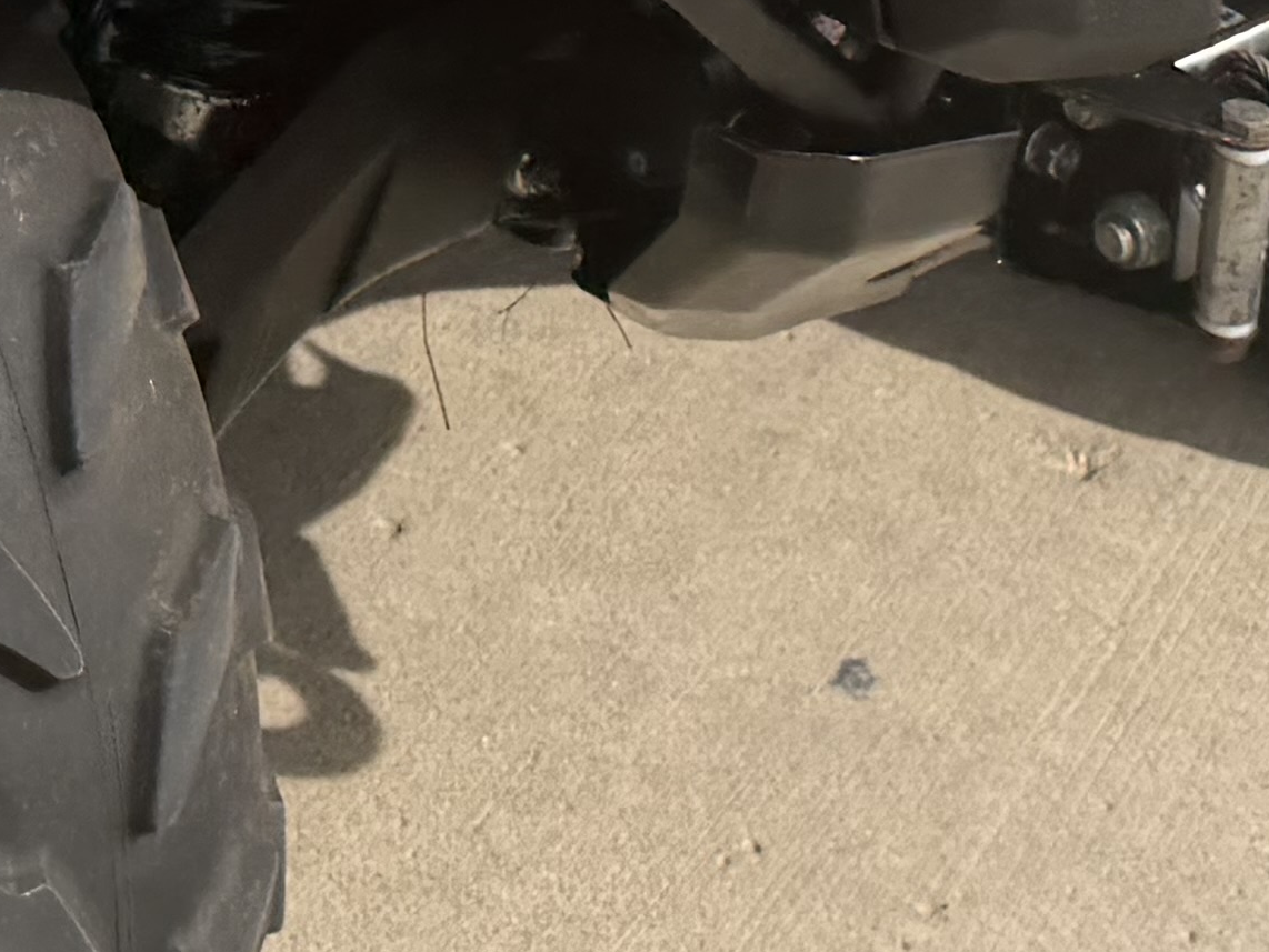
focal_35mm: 120
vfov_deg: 11.6
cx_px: 137
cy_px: -688
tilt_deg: -19.6
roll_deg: +0.8
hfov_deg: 16.2
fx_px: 4400
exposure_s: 1/3425
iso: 80
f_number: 1.78
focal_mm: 6.76
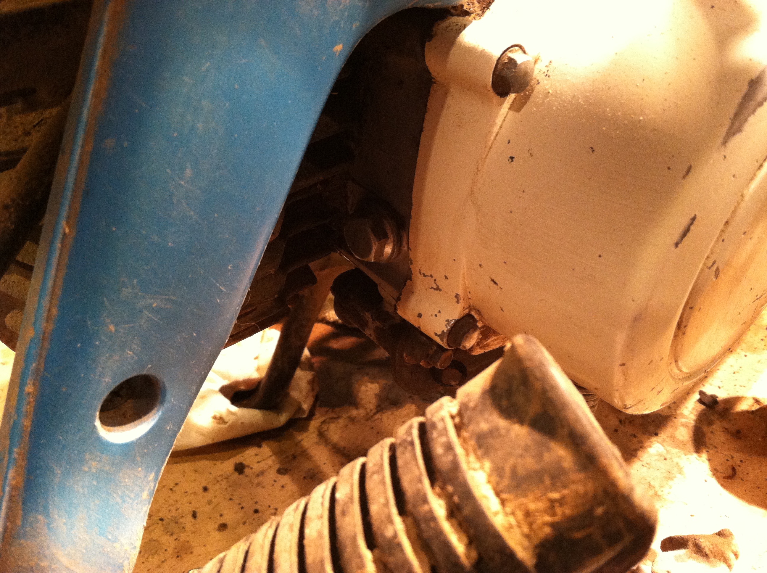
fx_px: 774
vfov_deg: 40.6
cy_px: 286
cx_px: 384
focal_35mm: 35
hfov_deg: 52.7
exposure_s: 1/15
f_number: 2.8
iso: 250
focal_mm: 3.85
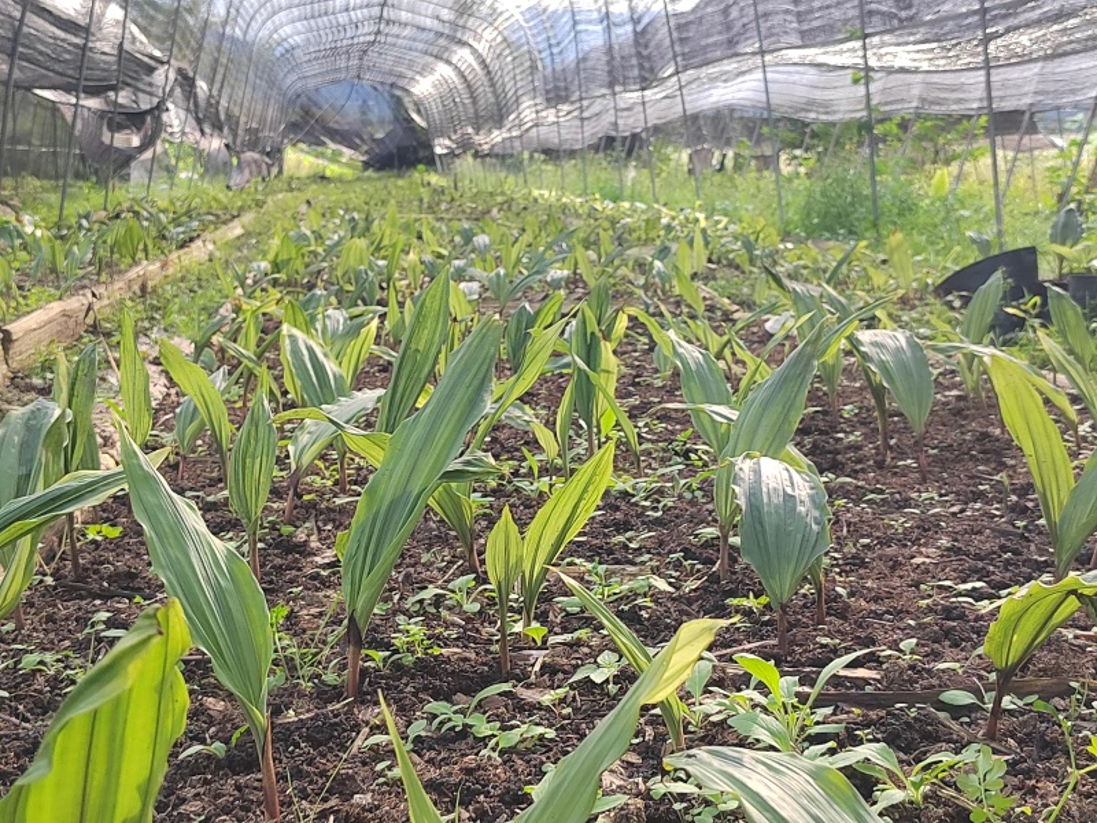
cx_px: 548
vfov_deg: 27.5
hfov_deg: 36.2
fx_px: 1680
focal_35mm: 53
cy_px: 412
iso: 139
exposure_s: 1/100
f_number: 1.9
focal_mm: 5.52
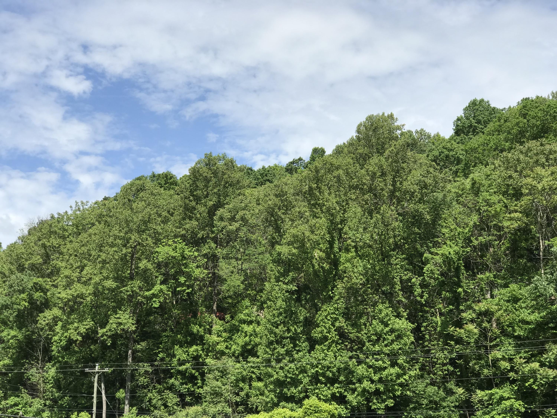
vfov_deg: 25.7
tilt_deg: +12.3
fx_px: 917
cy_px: 209
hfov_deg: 33.8
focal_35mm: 57
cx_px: 278
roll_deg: -0.2
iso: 20
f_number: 2.8
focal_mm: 6.6
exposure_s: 1/812
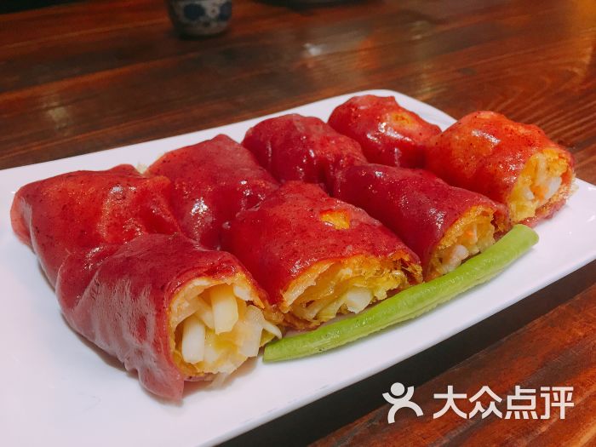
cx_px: 298
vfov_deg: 48.2
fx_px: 499
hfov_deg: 61.7
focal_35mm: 29
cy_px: 224
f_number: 2.2
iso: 64
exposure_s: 1/33
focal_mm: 4.15
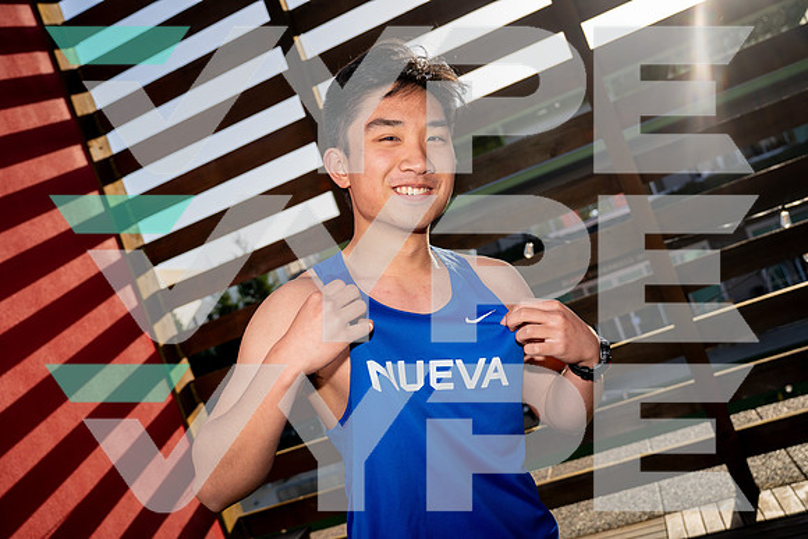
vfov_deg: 41.1
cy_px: 270
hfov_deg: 58.7
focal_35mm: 32
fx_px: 718
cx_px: 404
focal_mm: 32
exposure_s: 1/500
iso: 100
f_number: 4
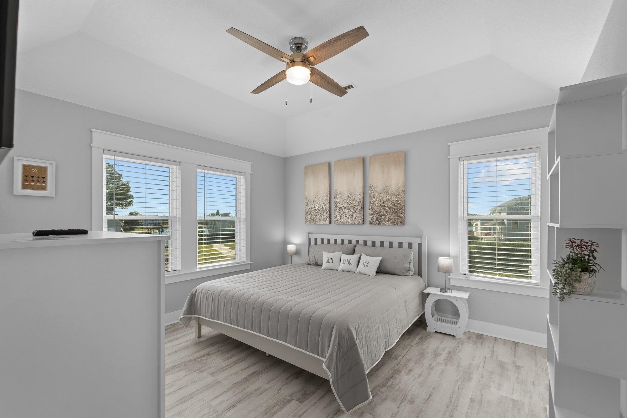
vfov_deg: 77.2
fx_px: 261
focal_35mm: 15
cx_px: 303
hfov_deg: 100.4
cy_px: 223
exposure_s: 1/13
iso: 100
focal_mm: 14
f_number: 8
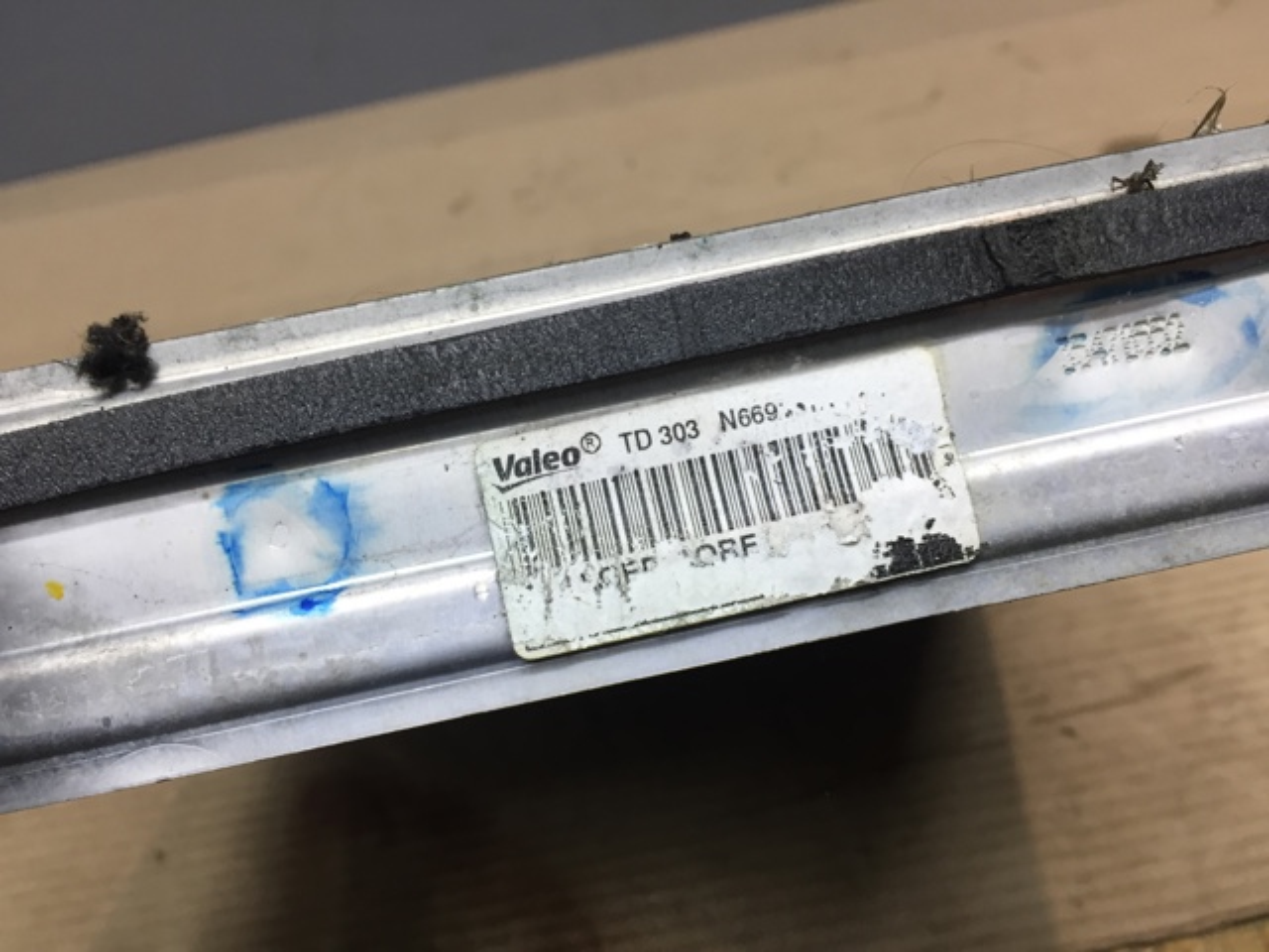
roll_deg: +10.5
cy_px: 476
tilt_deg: -37.3
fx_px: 1063
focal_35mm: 29
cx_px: 634
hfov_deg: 61.7
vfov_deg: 48.2
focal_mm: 4.15
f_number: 2.2
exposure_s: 1/33
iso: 32
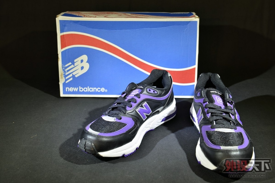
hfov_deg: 41.1
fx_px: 367
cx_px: 138
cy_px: 92
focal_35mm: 48
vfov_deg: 28.1
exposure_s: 1/6
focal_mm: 48
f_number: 7.1
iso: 100
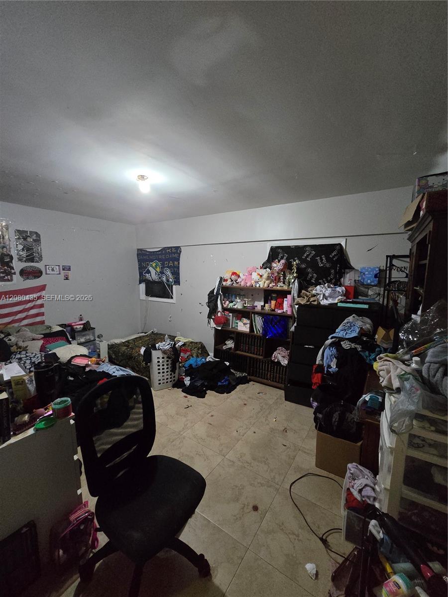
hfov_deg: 89.9
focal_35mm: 13
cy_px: 298
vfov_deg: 106.2
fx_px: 224
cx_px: 224
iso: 1250
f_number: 2.2
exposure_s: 1/60
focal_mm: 2.2
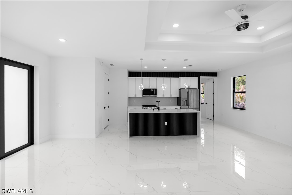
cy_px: 98
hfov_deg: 96.7
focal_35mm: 16
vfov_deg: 73.7
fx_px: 130
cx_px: 146
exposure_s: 1/160
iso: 200
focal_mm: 16
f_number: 4
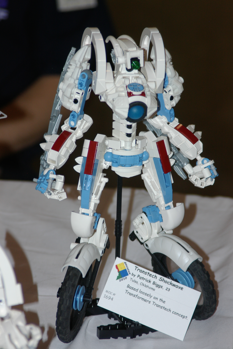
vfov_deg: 12.7
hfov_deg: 8.5
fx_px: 1571
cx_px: 116
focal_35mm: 162
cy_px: 174
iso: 400
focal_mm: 108
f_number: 5.6
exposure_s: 1/125
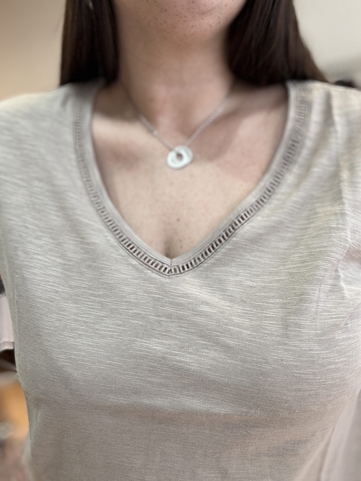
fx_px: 417
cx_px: 180
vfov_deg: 60.0
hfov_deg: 46.8
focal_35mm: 30
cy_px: 240
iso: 50
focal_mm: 2.69
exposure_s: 1/50
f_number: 1.9
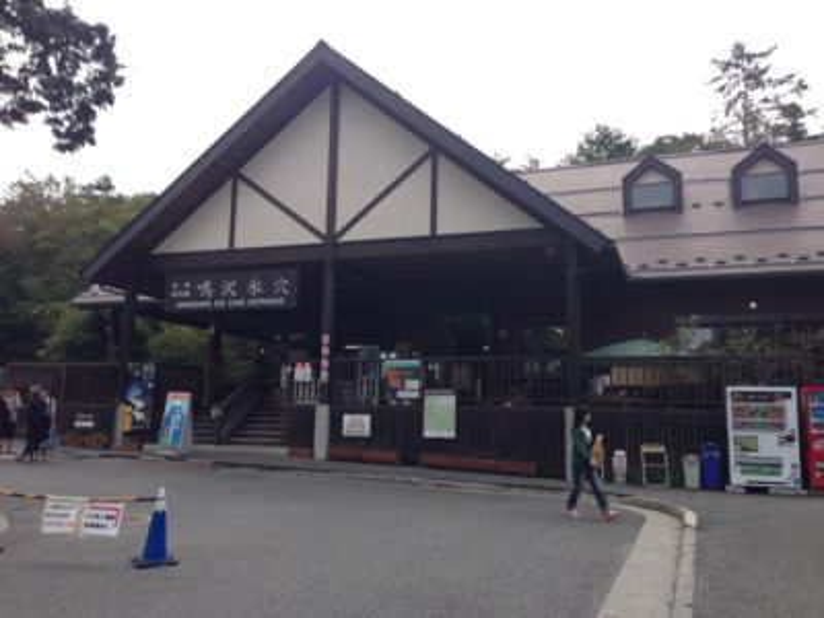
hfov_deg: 55.4
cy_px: 309
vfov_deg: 42.9
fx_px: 786
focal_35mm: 33
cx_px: 412
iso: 50
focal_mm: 4.12
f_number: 2.4
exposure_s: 1/889
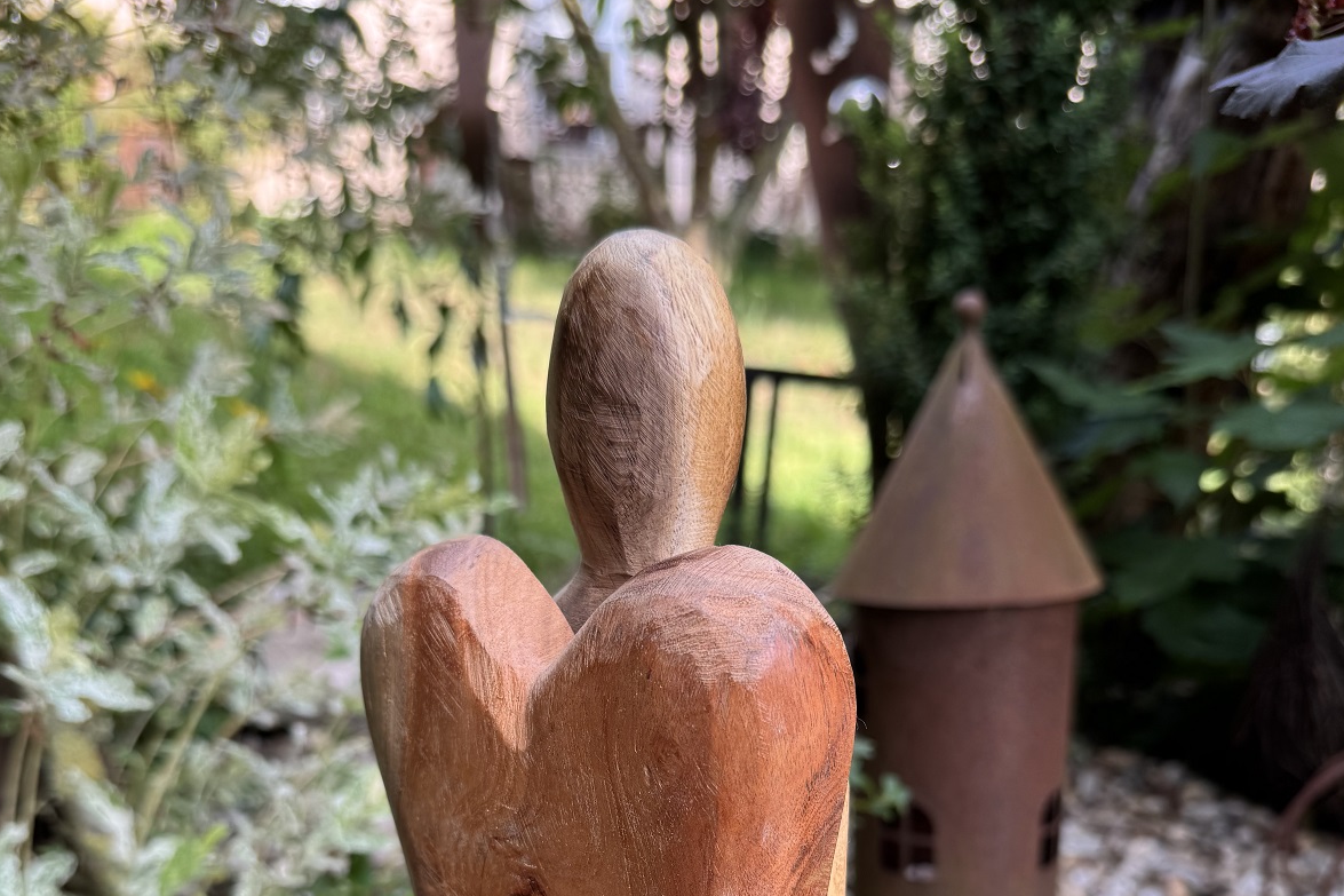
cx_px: 668
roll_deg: -0.8
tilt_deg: -17.2
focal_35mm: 34
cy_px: 814
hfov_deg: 55.8
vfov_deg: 36.4
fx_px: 1269
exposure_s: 1/338
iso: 80
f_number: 1.78
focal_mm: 6.76
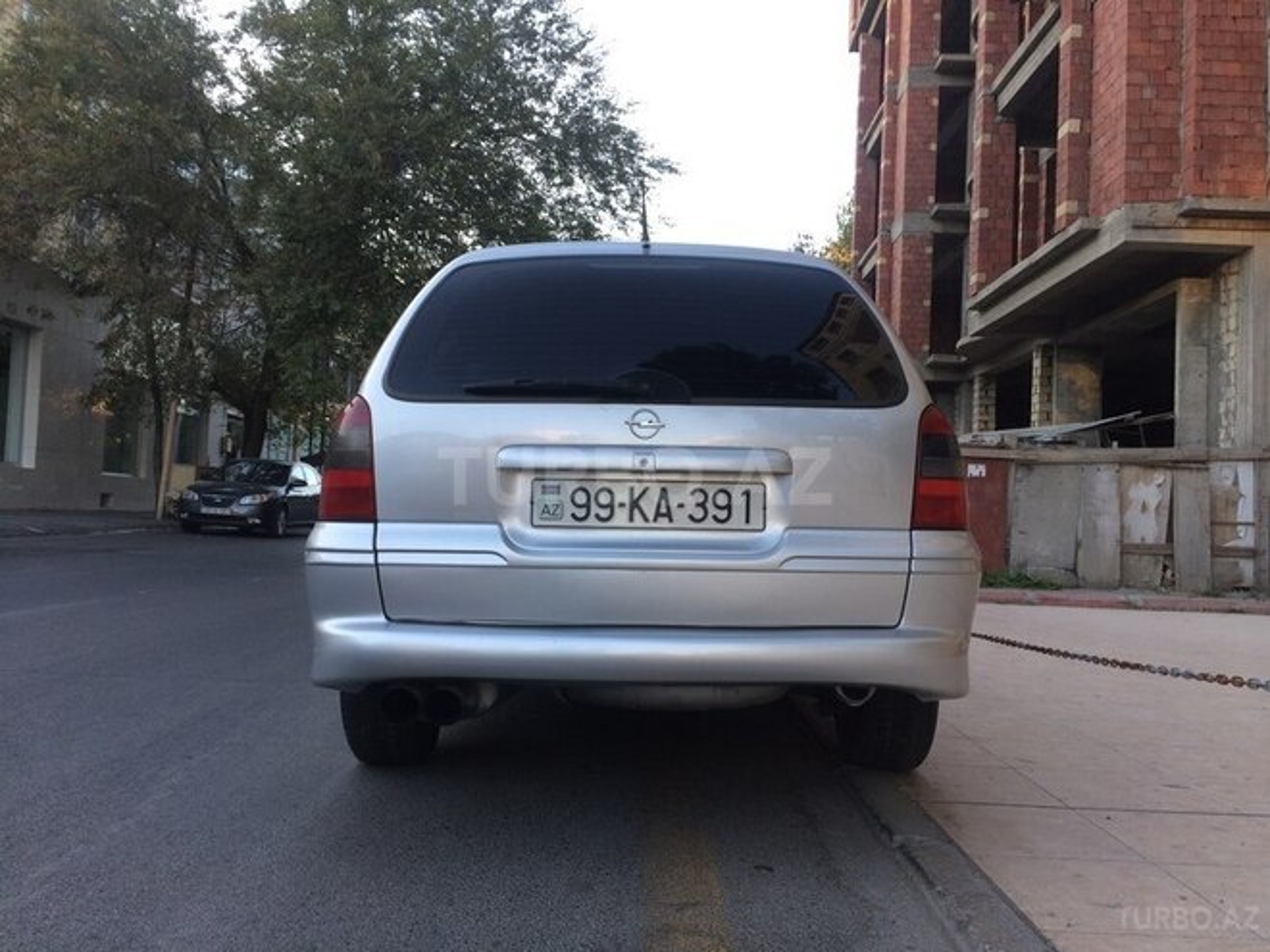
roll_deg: -3.0
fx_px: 1064
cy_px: 476
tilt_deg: +1.6
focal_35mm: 29
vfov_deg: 48.2
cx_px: 635
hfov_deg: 61.7
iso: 32
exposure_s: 1/107
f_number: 2.2
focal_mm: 4.15
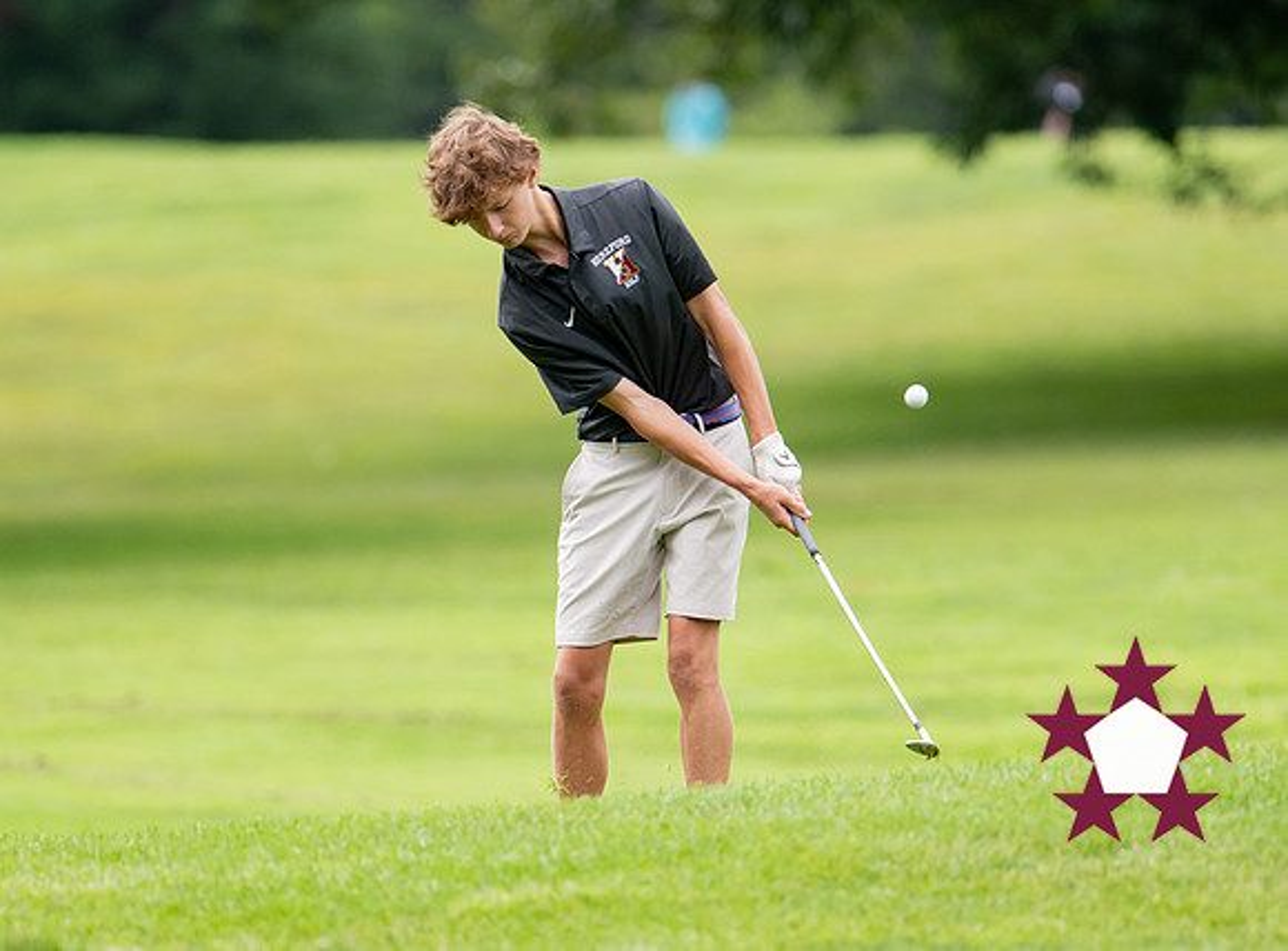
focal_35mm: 755
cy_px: 548
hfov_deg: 2.6
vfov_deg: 1.9
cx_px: 643
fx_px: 27925
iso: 640
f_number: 4.5
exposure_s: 1/1600
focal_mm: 400
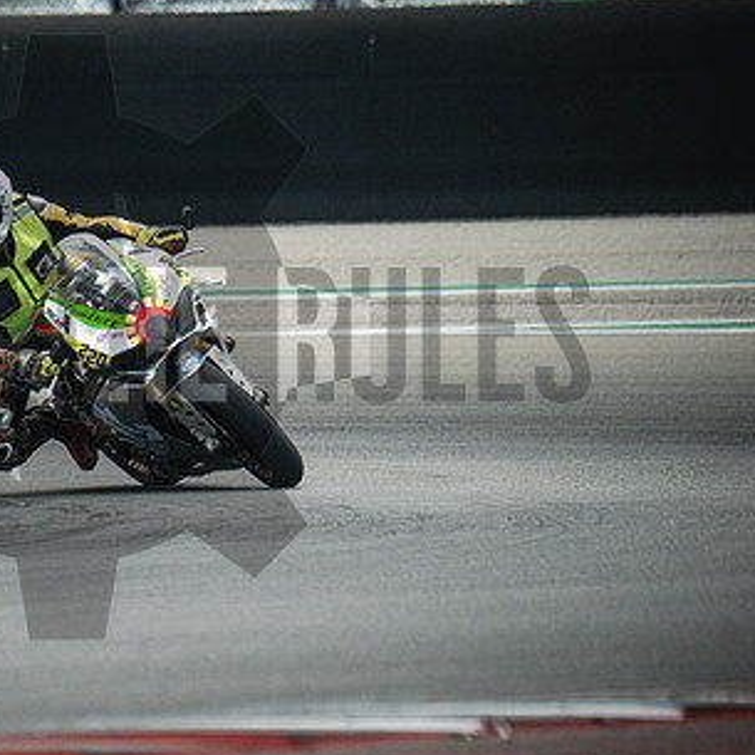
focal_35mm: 969
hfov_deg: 1.8
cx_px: 67
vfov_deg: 1.8
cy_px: 338
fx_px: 23911
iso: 1600
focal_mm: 400
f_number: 5.6
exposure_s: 1/1600
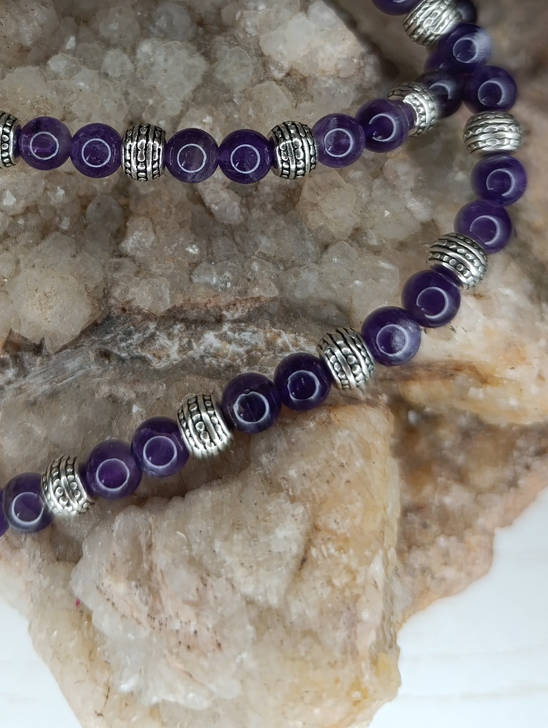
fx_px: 800
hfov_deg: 37.2
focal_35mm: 38
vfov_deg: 46.5
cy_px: 153
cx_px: 161
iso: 160
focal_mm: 6.14
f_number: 1.6
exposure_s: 1/100
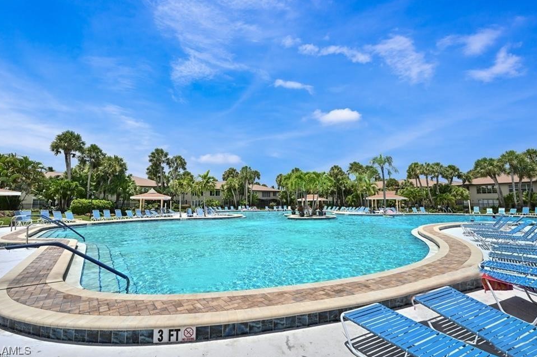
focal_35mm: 15
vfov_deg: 77.2
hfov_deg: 100.4
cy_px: 170
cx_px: 256
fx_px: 224
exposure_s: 1/400
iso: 200
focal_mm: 14
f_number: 11
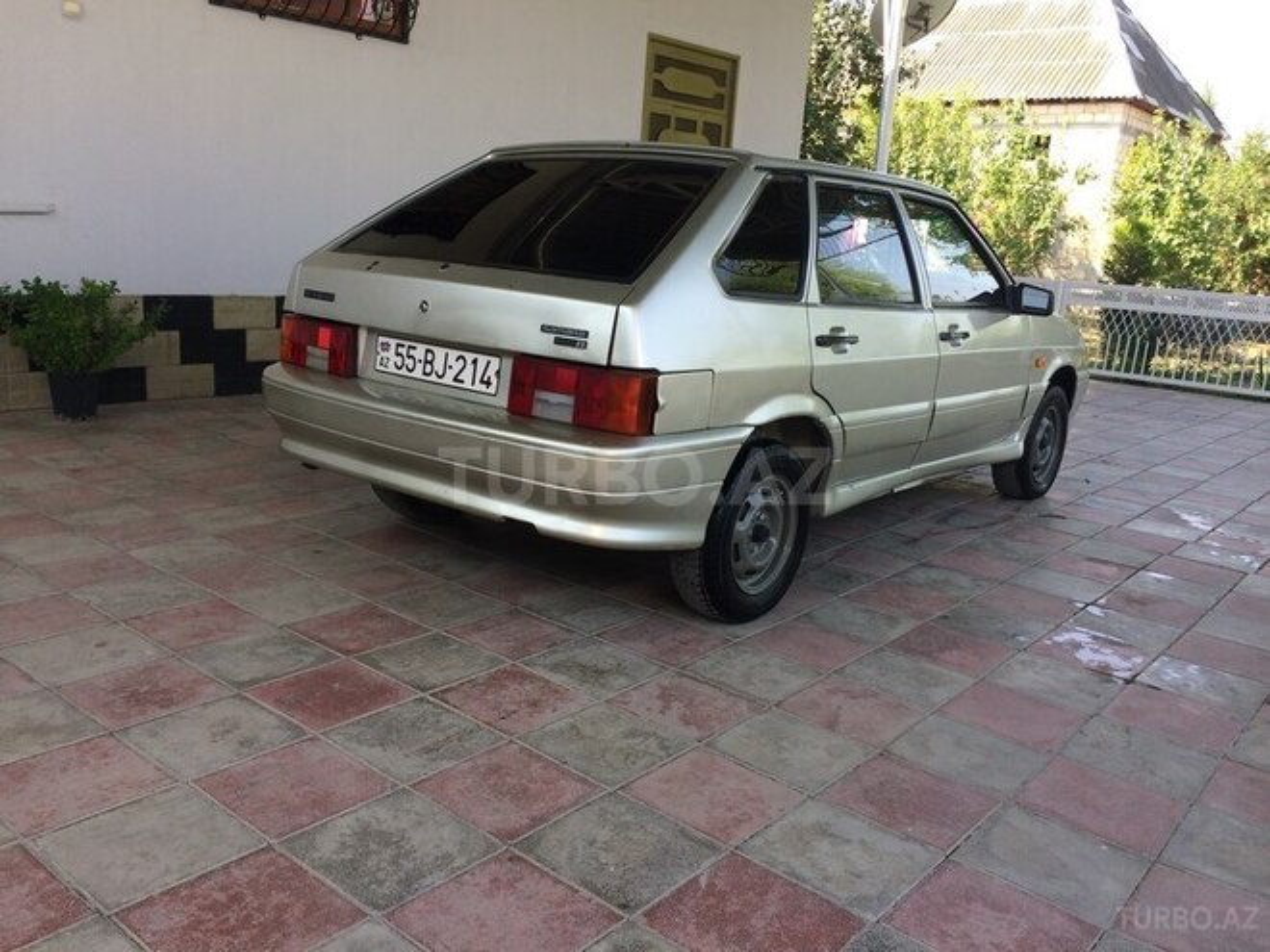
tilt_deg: -15.1
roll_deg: -3.7
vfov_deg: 48.2
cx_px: 635
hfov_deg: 61.7
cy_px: 476
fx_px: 1064
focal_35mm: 29
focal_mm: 4.15
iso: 32
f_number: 2.2
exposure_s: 1/289
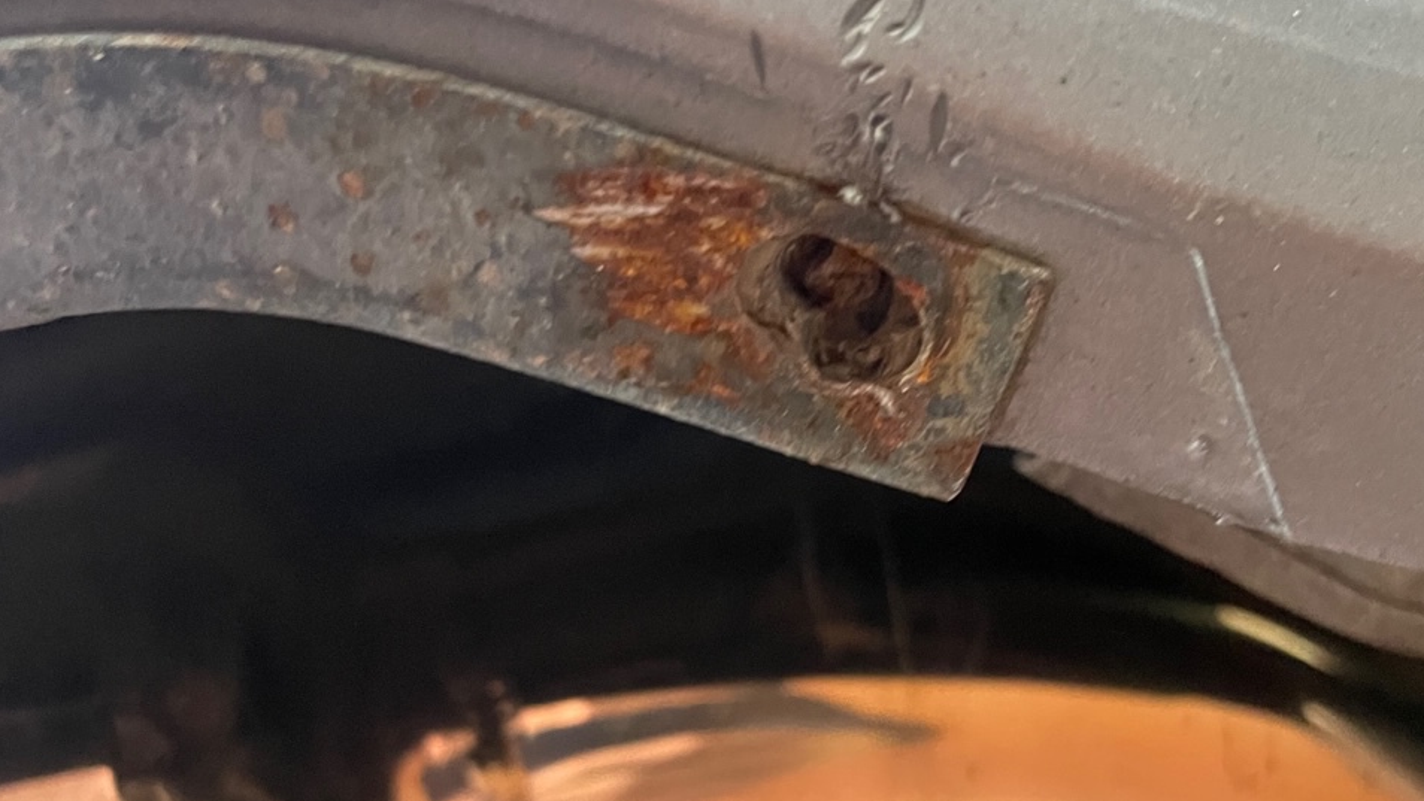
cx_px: 711
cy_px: 585
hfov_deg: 52.8
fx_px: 1435
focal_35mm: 38
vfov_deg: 30.8
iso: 640
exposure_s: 1/25
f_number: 1.6
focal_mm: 4.2
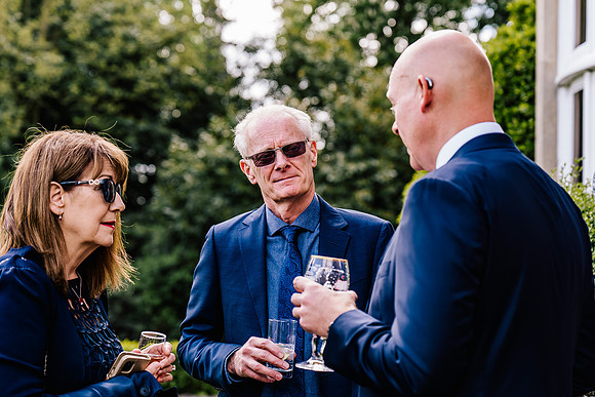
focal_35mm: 86
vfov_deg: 15.9
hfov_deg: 23.7
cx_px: 298
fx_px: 1419
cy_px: 198
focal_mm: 83
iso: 160
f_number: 4
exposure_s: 1/160
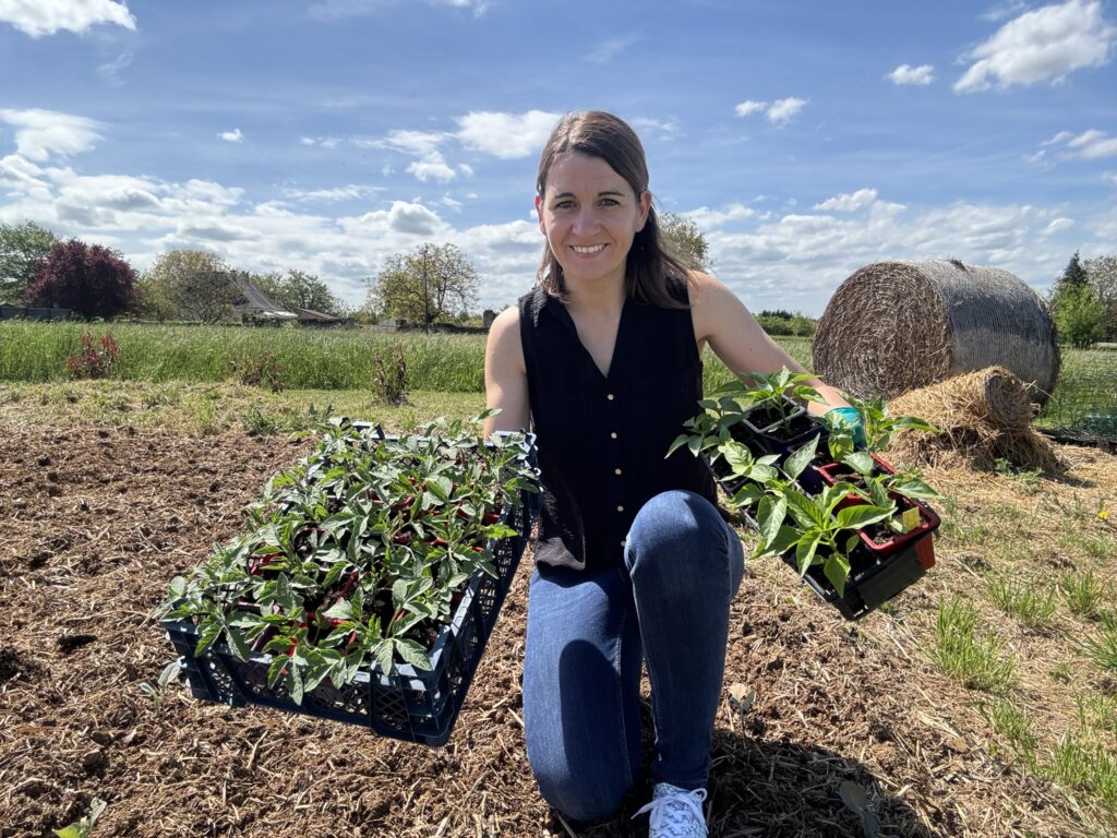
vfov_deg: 58.9
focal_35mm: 23
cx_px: 558
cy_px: 419
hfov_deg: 73.9
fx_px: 742
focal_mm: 2.69
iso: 25
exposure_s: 1/1316
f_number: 1.9
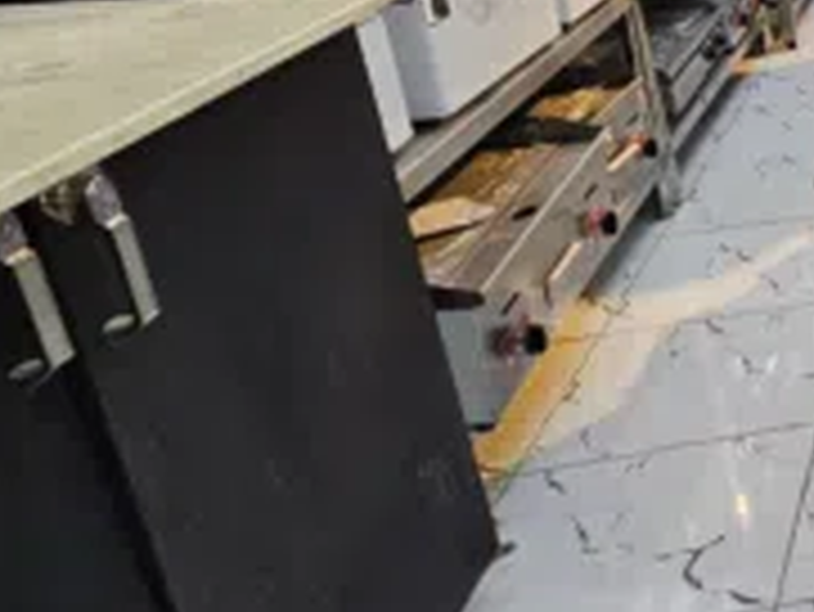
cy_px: 63
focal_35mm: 46
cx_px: 1408
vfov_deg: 30.2
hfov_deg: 23.7
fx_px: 1082
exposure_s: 1/50
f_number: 2.2
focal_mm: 2.2
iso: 160
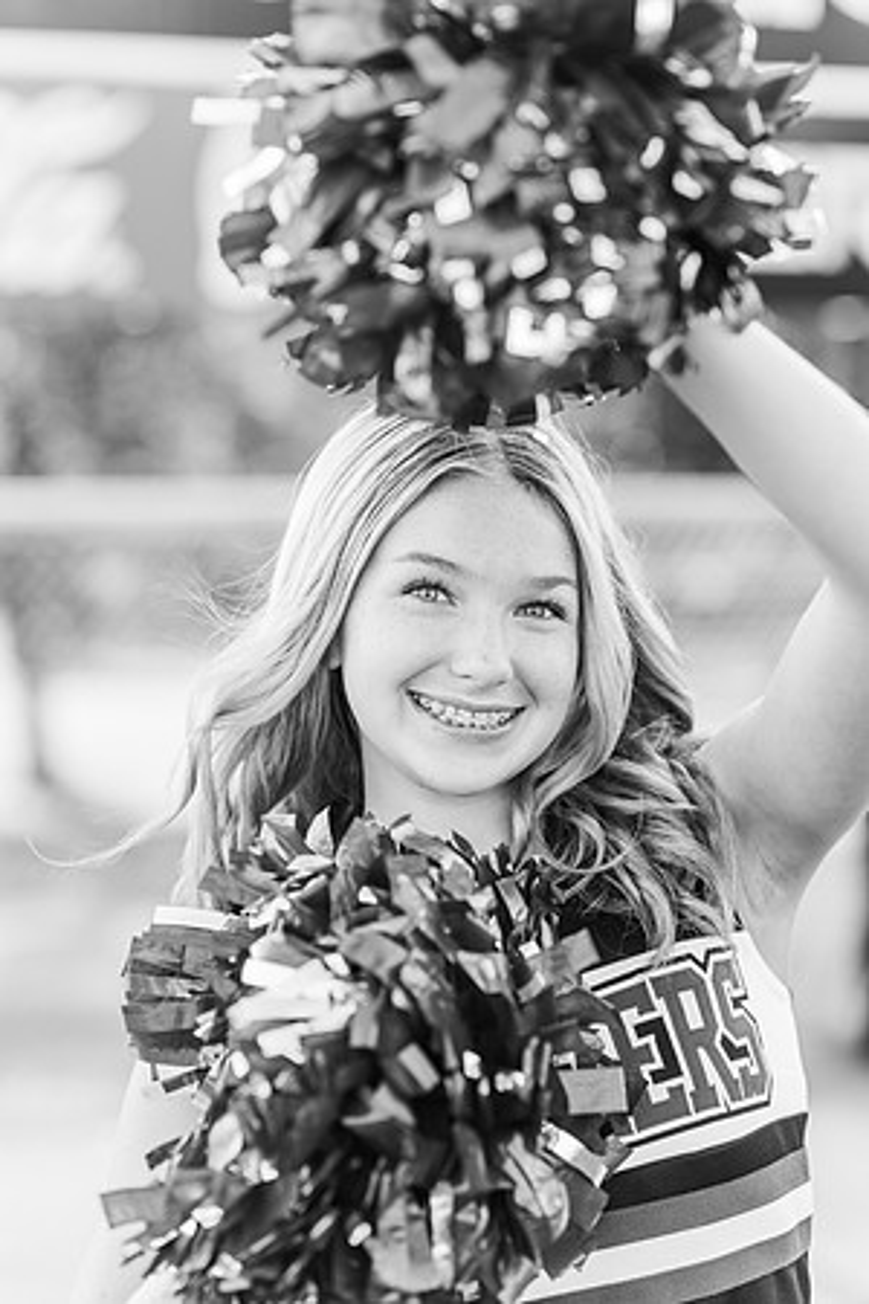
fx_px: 3077
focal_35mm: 85
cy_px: 652
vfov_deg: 23.9
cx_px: 434
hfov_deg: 16.1
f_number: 2.8
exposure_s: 1/500
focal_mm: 85
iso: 200
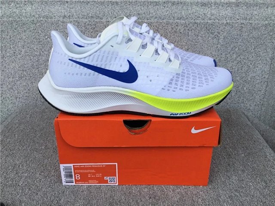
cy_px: 103
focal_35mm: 31
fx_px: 246
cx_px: 138
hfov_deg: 58.4
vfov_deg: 45.4
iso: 25
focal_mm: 3.3
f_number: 2.4
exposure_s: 1/702
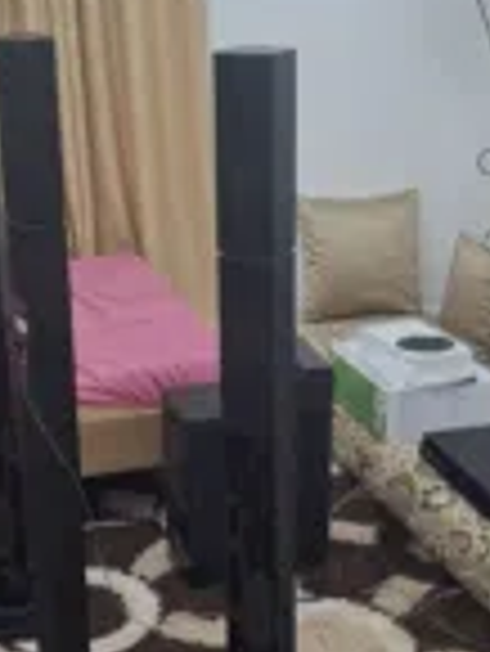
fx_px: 1300
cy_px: 454
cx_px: 180
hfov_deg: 21.3
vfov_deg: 27.9
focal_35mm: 69
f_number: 1.8
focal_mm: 4.69
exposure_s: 1/33
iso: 320
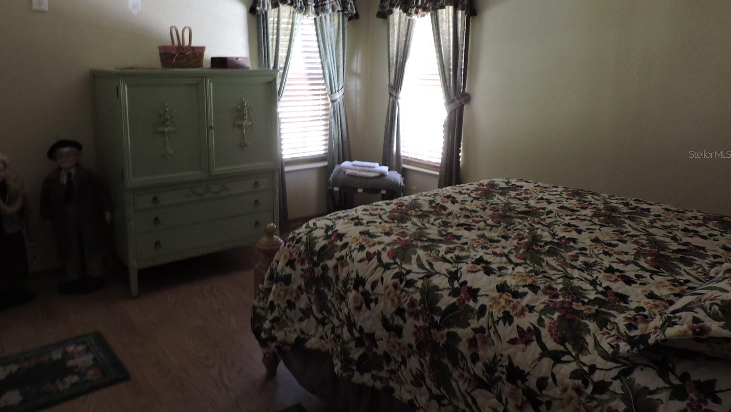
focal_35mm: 27
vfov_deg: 42.6
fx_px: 523
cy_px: 154
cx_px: 356
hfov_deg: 69.8
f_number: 3
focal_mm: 4.3
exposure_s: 1/10
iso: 400
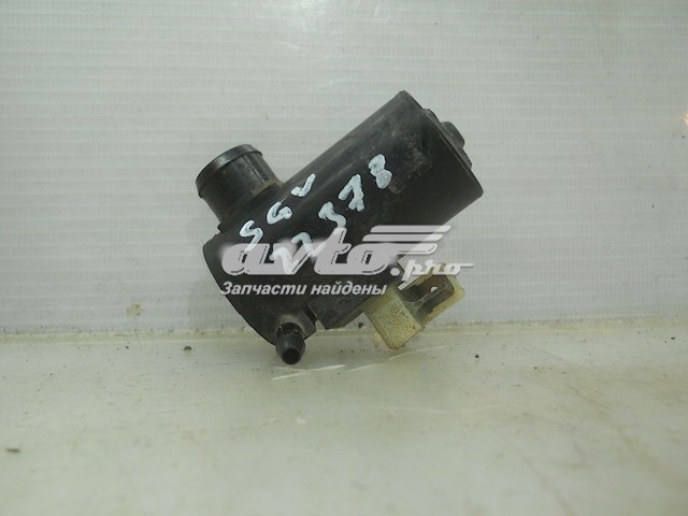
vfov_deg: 35.1
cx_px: 344
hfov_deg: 45.8
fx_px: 815
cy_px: 258
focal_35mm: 41
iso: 80
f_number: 3.1
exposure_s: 1/30
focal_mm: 6.72
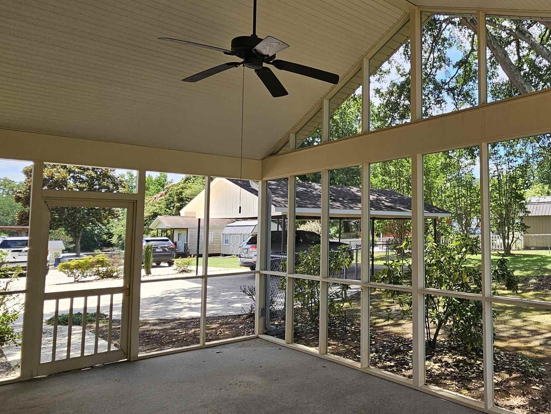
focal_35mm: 24
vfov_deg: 56.8
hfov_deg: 66.3
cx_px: 425
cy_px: 200
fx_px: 382
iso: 50
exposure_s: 1/280
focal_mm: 2.2
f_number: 2.2
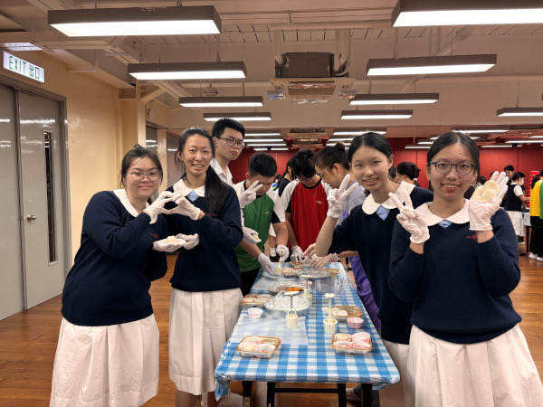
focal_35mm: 26
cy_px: 204
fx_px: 408
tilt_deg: -5.1
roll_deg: +0.3
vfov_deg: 53.1
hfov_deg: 67.3
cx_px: 272
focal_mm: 5.96
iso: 160
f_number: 1.6
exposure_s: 1/50
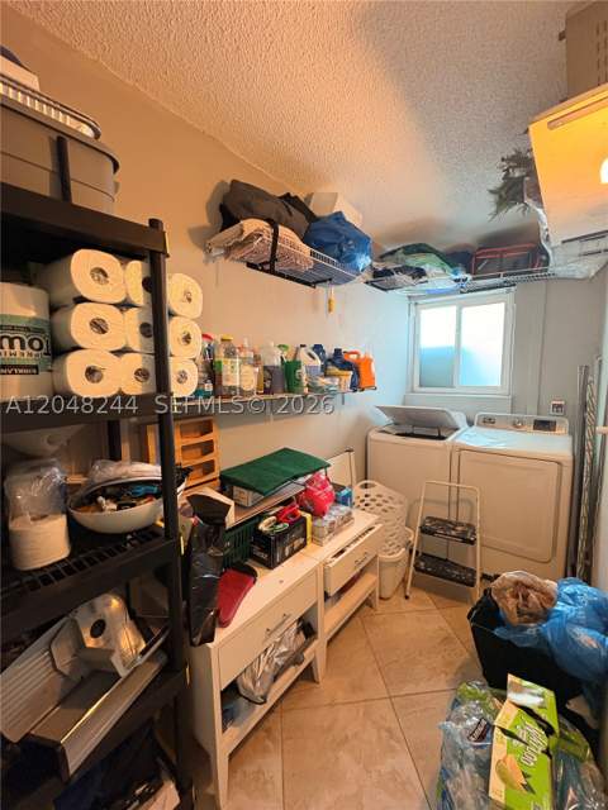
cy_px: 405
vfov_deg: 102.1
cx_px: 304
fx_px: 328
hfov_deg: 85.7
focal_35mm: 14
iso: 400
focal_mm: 2.22
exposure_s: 1/60
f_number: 2.2
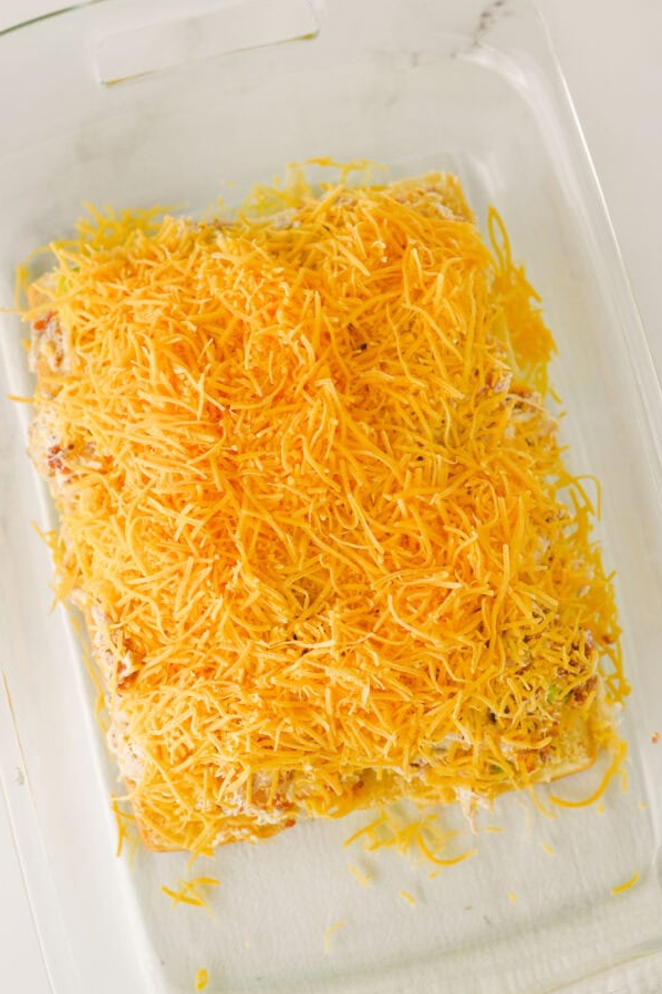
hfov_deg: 23.8
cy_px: 490
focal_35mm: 57
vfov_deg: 35.1
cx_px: 308
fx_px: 1573
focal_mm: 50
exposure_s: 1/160
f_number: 5
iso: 160
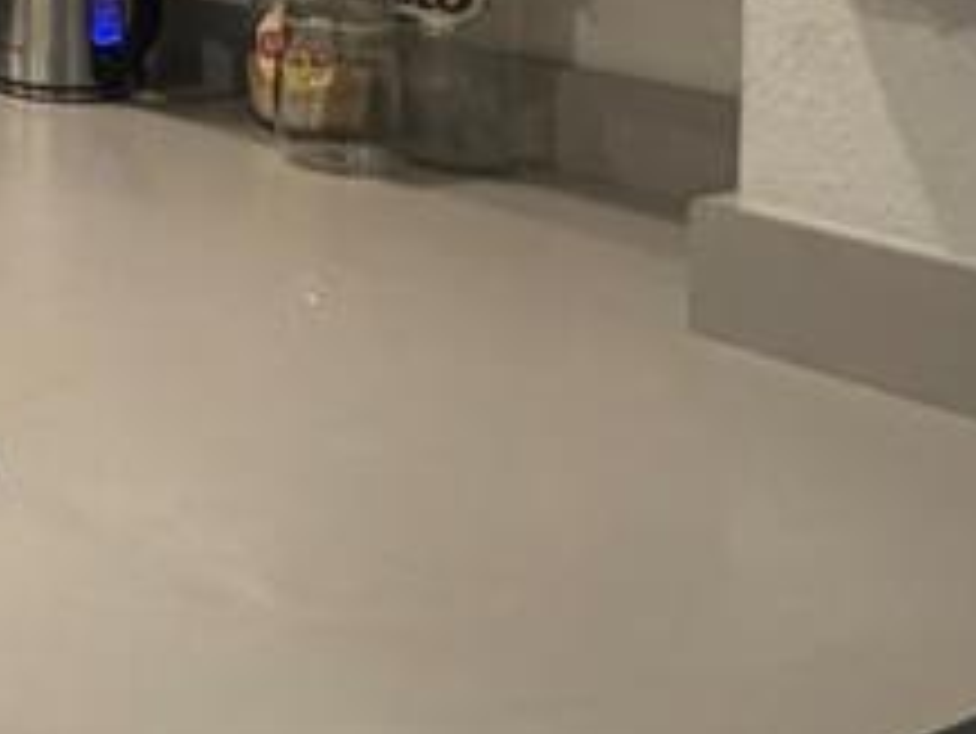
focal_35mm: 66
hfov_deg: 20.7
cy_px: -248
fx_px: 1862
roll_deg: +0.6
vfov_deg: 20.2
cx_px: -769
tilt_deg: -3.7
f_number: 2.2
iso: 320
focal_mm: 2.22
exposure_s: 1/120
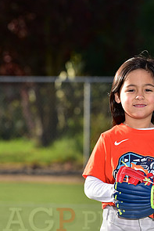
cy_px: 215
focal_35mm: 265
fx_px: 1698
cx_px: 139
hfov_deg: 5.2
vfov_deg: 7.7
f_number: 5
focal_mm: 135
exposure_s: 1/250
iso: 64
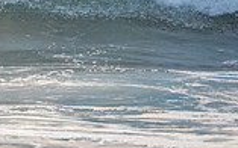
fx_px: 12183
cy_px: -40
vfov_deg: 0.7
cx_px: -147
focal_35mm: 1879
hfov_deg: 1.1
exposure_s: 1/2000
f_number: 5.6
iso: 360
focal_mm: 500
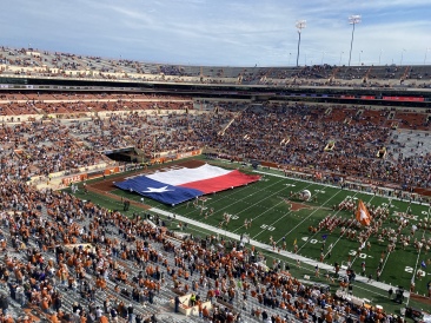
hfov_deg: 67.3
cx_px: 216
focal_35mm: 26
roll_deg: -1.3
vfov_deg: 53.0
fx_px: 324
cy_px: 162
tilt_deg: -12.1
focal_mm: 4.25
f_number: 1.8
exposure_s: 1/3125
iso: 32
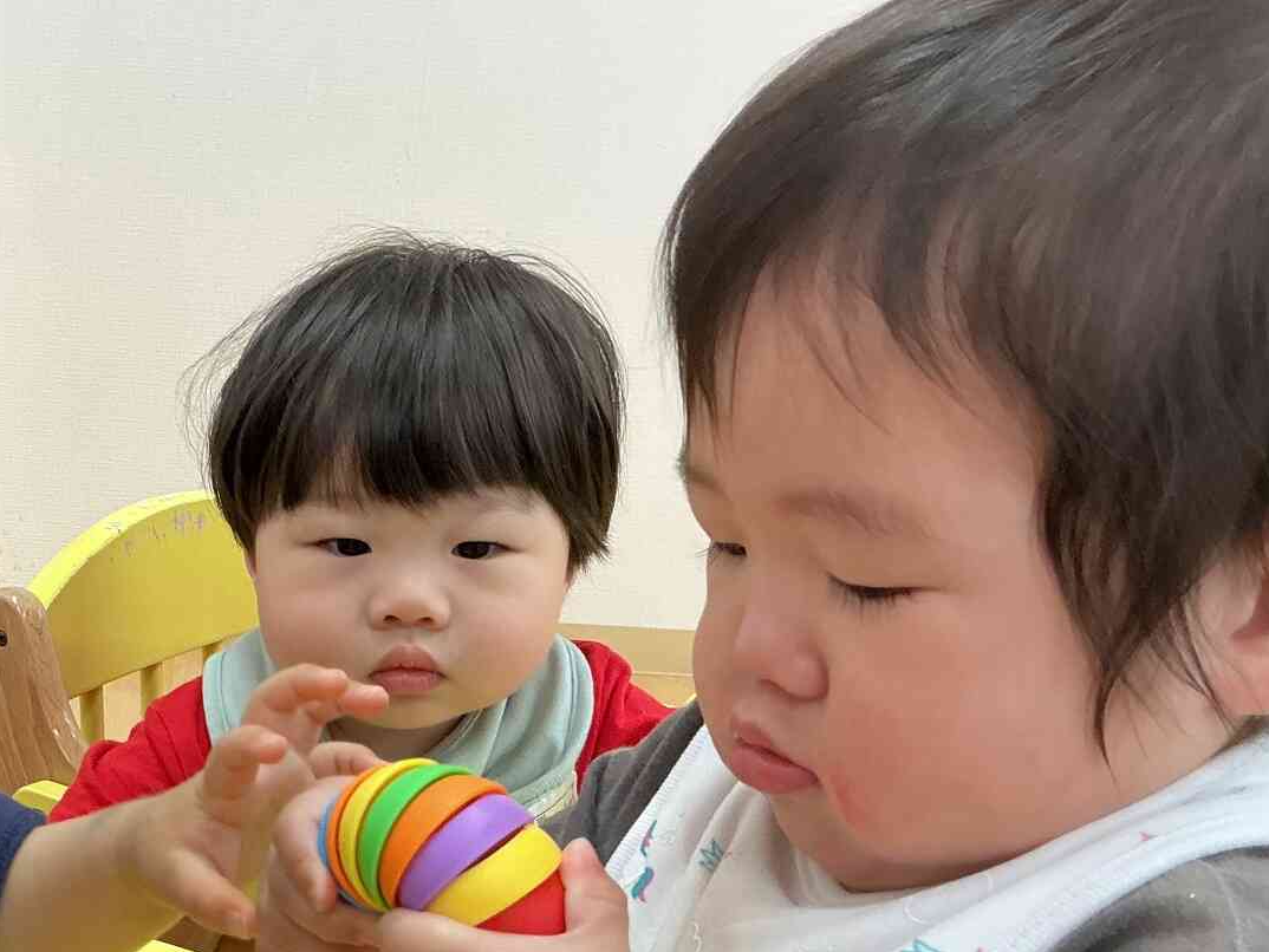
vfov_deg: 26.3
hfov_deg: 34.2
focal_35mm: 54
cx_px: 213
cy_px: 820
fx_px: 1980
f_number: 1.8
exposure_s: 1/60
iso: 64
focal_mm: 3
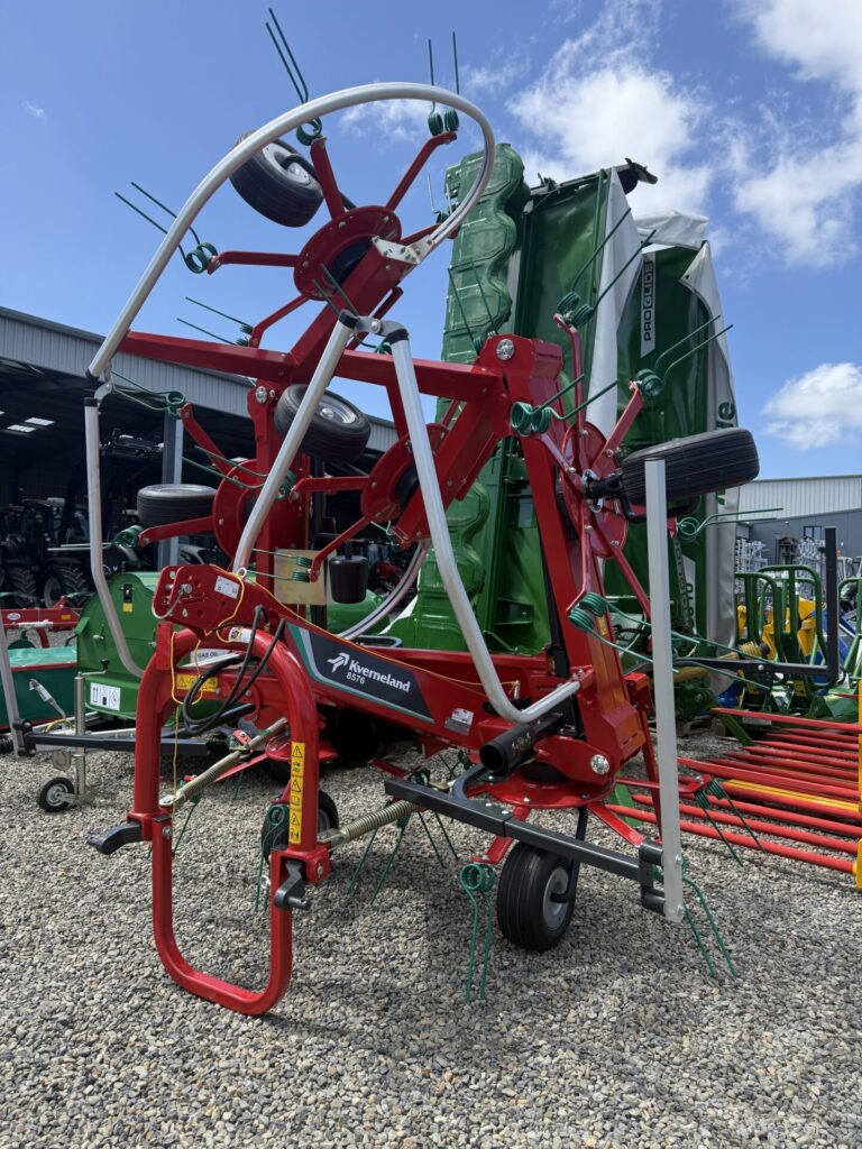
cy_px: 574
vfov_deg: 71.6
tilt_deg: +1.4
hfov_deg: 56.8
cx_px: 431
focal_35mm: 24
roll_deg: -3.3
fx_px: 797
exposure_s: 1/2703
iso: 100
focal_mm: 6.76
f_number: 1.78
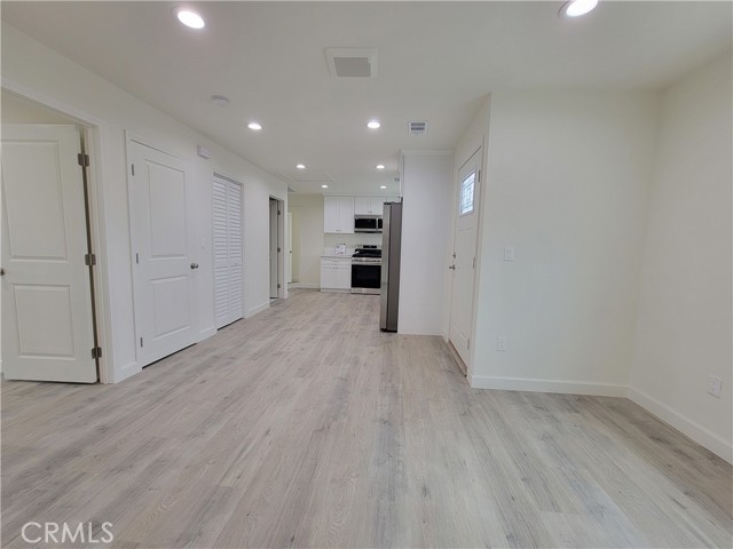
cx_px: 366
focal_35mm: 13
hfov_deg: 106.2
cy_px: 274
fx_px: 275
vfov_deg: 89.9
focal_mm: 2.2
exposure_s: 1/60
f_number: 2.2
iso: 100
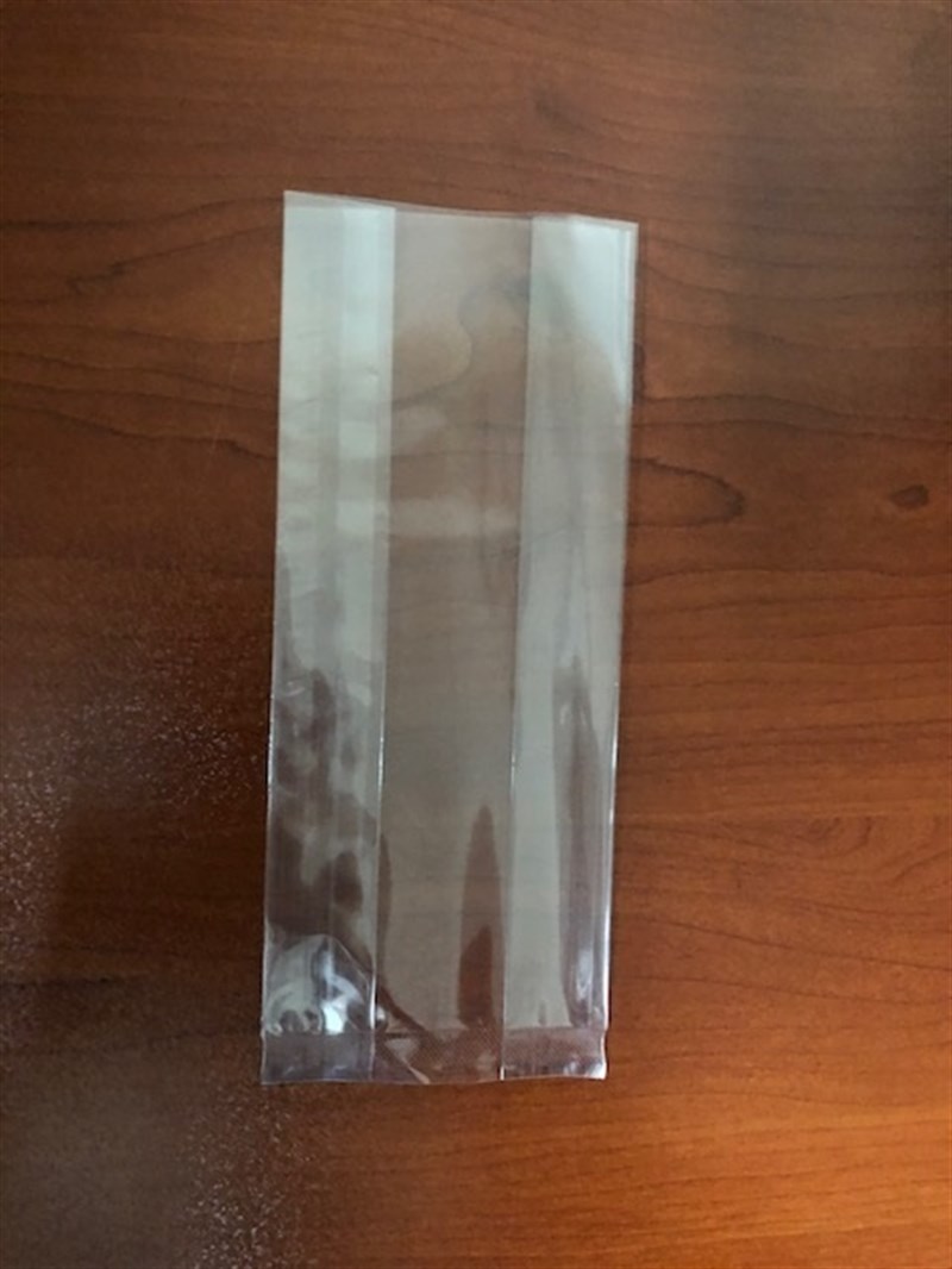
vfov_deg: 63.4
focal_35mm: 28
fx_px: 1026
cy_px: 634
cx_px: 476
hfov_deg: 49.8
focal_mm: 3.99
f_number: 1.8
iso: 100
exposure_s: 1/4
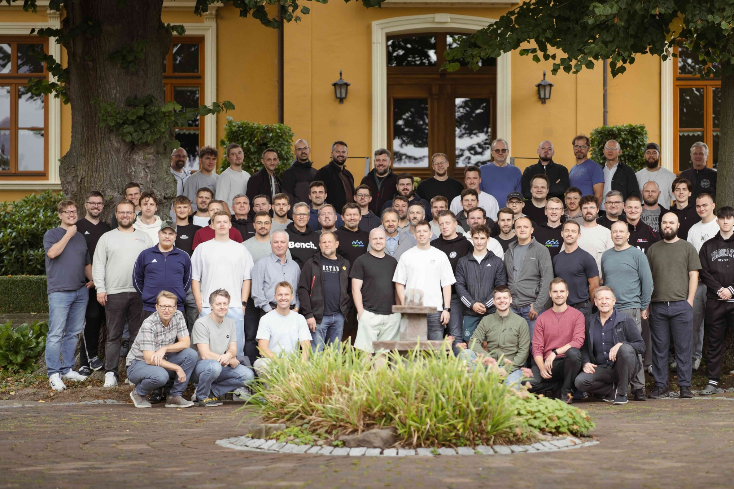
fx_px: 2199
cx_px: 461
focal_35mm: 108
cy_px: 245
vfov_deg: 12.7
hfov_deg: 18.9
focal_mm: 85.7
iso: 500
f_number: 1.8
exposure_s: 1/1600
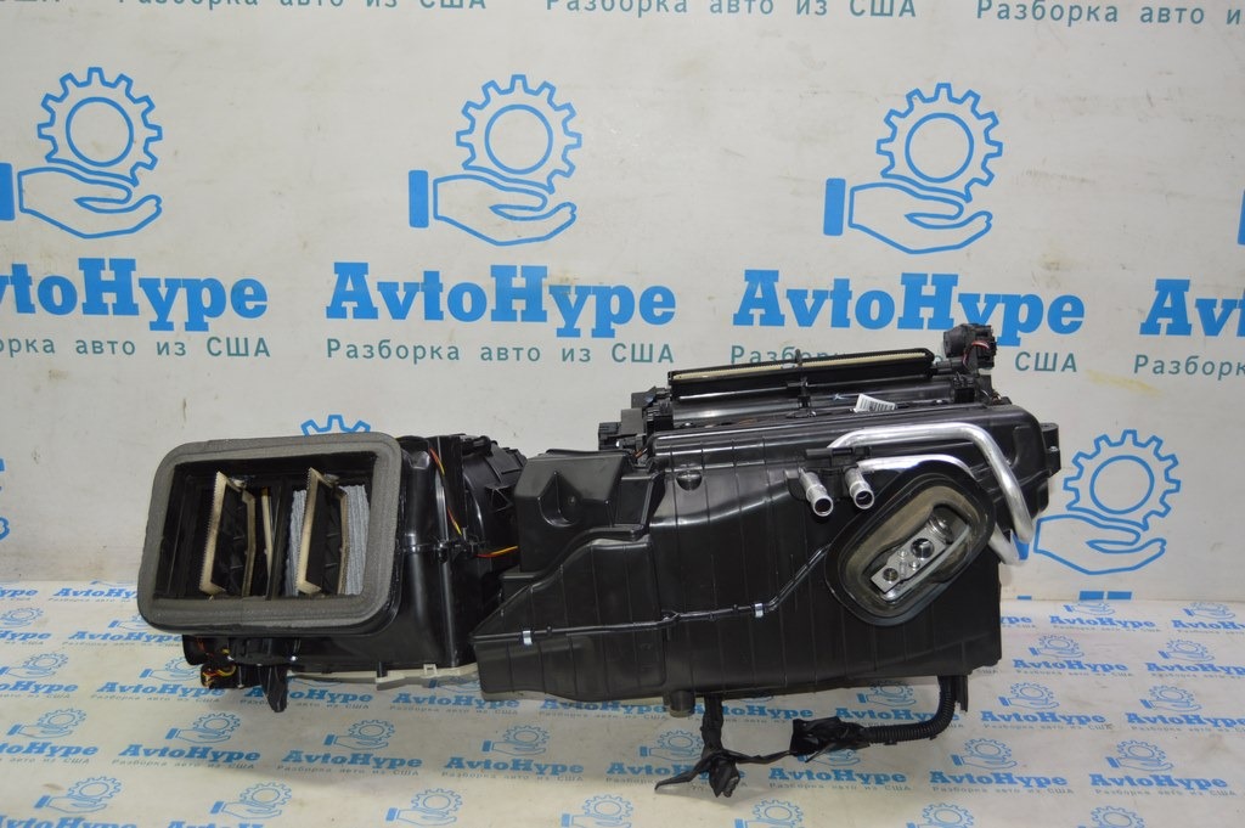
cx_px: 622
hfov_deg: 55.1
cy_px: 414
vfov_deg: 38.3
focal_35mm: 34
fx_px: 1192
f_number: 3.8
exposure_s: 1/60
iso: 400
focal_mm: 23
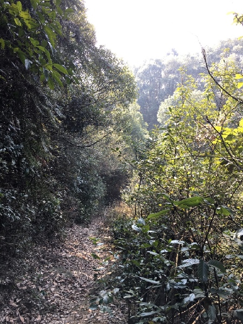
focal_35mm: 29
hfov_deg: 48.2
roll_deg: -0.8
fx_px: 271
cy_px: 162
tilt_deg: -11.7
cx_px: 122
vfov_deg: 61.7
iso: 25
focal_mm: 4.15
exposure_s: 1/100
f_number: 2.2
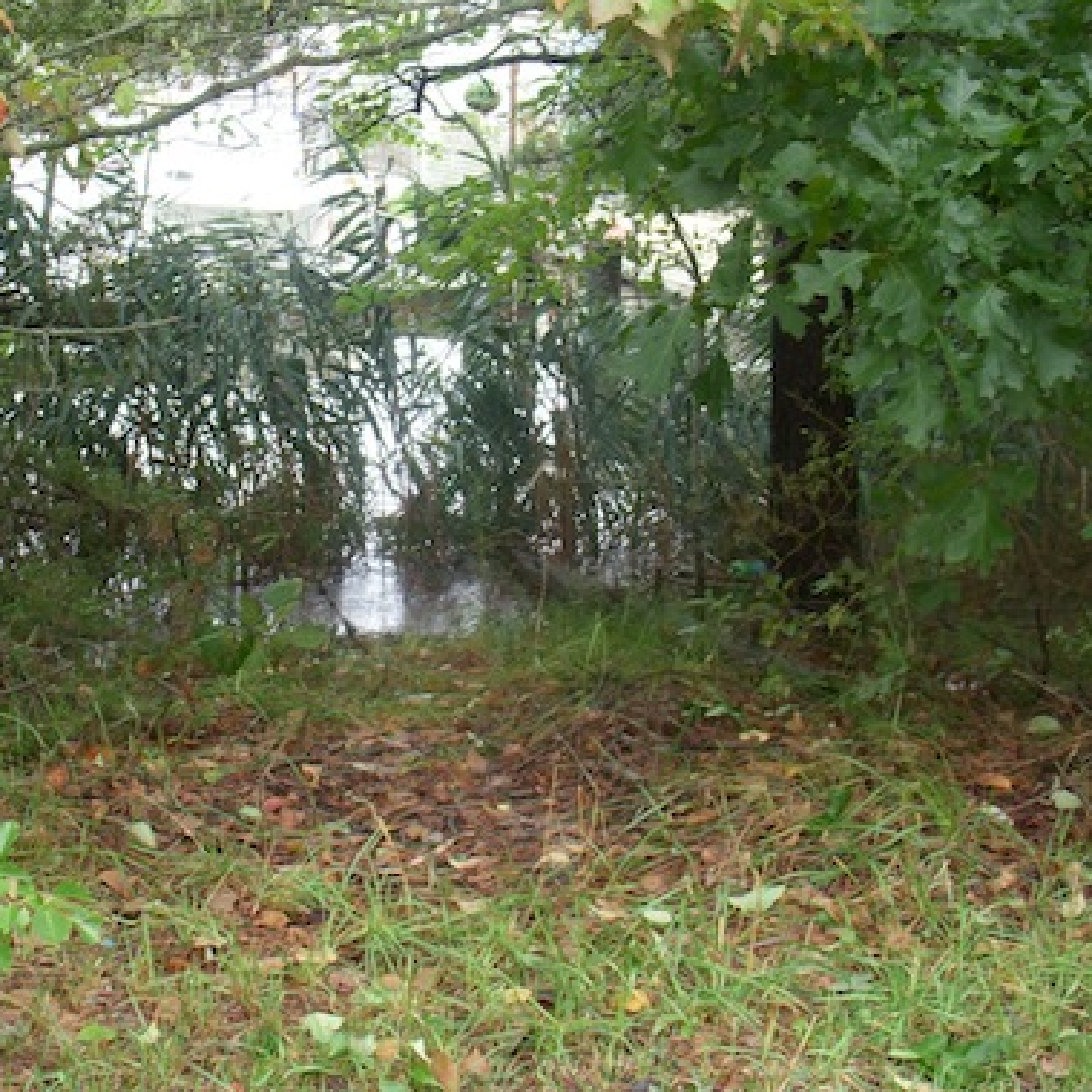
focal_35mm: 53
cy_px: 466
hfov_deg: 32.1
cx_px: 420
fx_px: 1892
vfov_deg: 32.2
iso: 100
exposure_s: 1/80
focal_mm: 6.3
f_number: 3.3
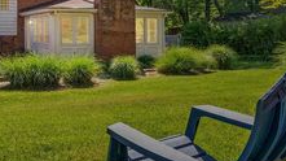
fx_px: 288
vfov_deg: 29.5
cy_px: 9
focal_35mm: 38
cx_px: 23
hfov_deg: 47.0
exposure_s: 1/320
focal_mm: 16
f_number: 8
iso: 200
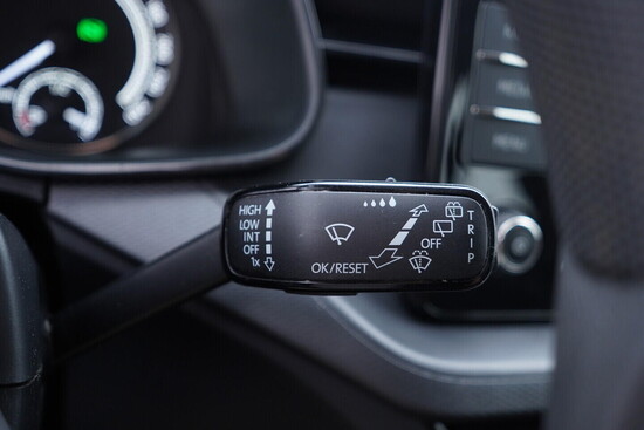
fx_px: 644
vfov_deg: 36.9
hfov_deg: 53.1
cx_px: 322
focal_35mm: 36
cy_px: 215
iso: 400
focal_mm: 24
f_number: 2.8
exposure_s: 1/40
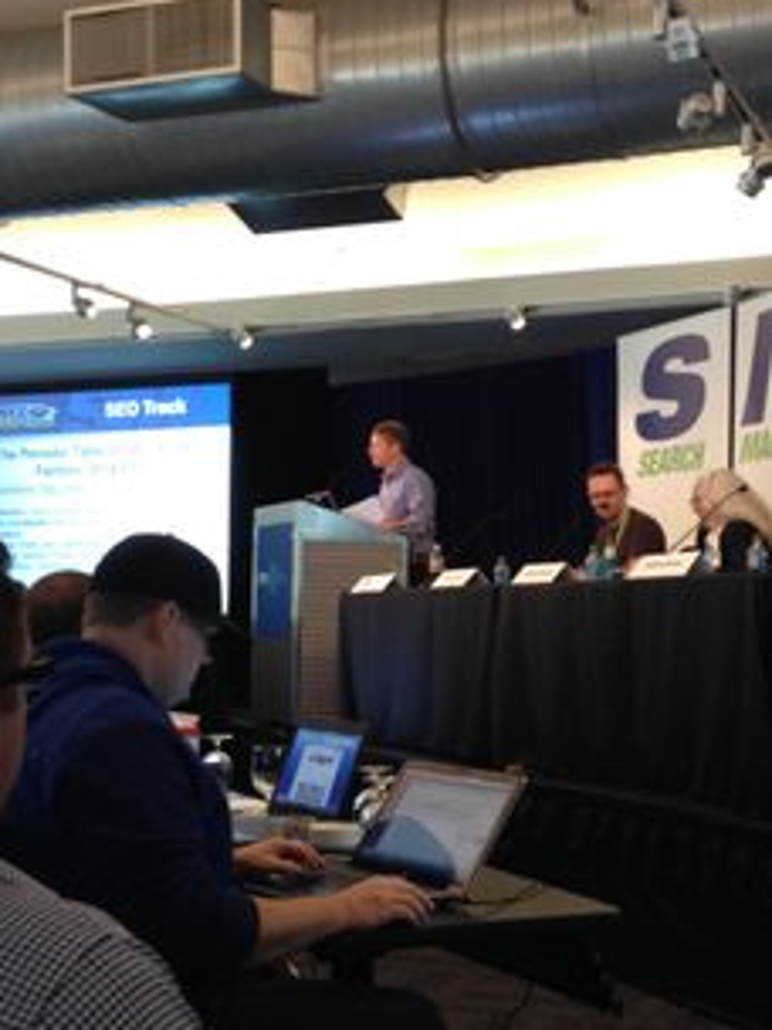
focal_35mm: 59
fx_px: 1754
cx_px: 460
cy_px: 518
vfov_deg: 32.7
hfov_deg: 24.8
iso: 125
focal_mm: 4.28
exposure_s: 1/20
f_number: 2.4
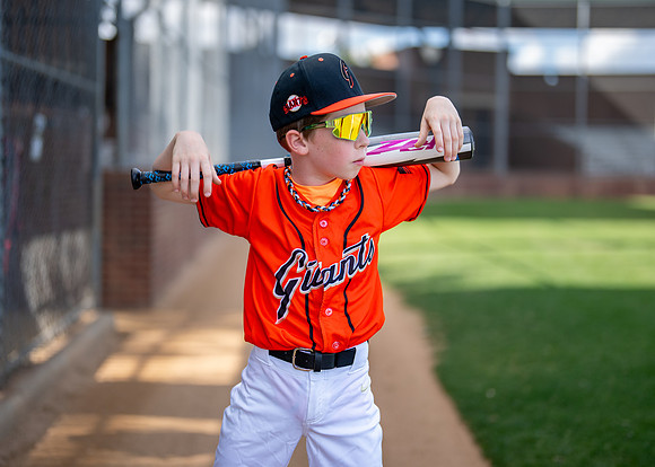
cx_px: 319
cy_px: 225
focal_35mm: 56
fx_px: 1043
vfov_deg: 25.3
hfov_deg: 34.9
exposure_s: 1/2500
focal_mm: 50
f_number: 1.2
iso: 125
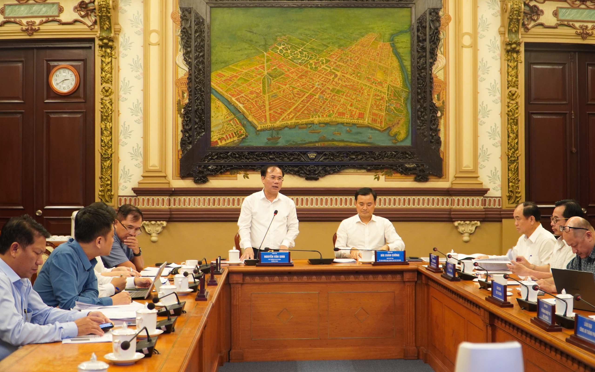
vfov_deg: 28.0
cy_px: 179
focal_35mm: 46
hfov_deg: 43.5
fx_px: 746
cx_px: 298
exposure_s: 1/50
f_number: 4
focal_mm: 30
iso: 800
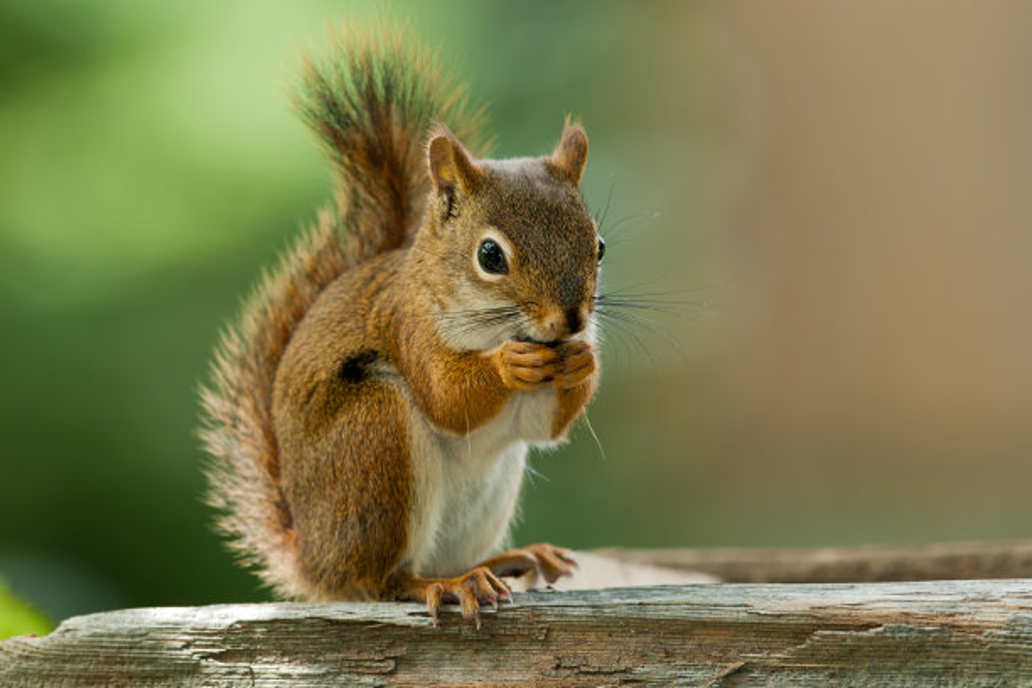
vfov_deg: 3.1
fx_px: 12899
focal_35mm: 450
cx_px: 516
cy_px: 344
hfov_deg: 4.6
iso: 320
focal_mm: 300
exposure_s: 1/100
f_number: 5.6
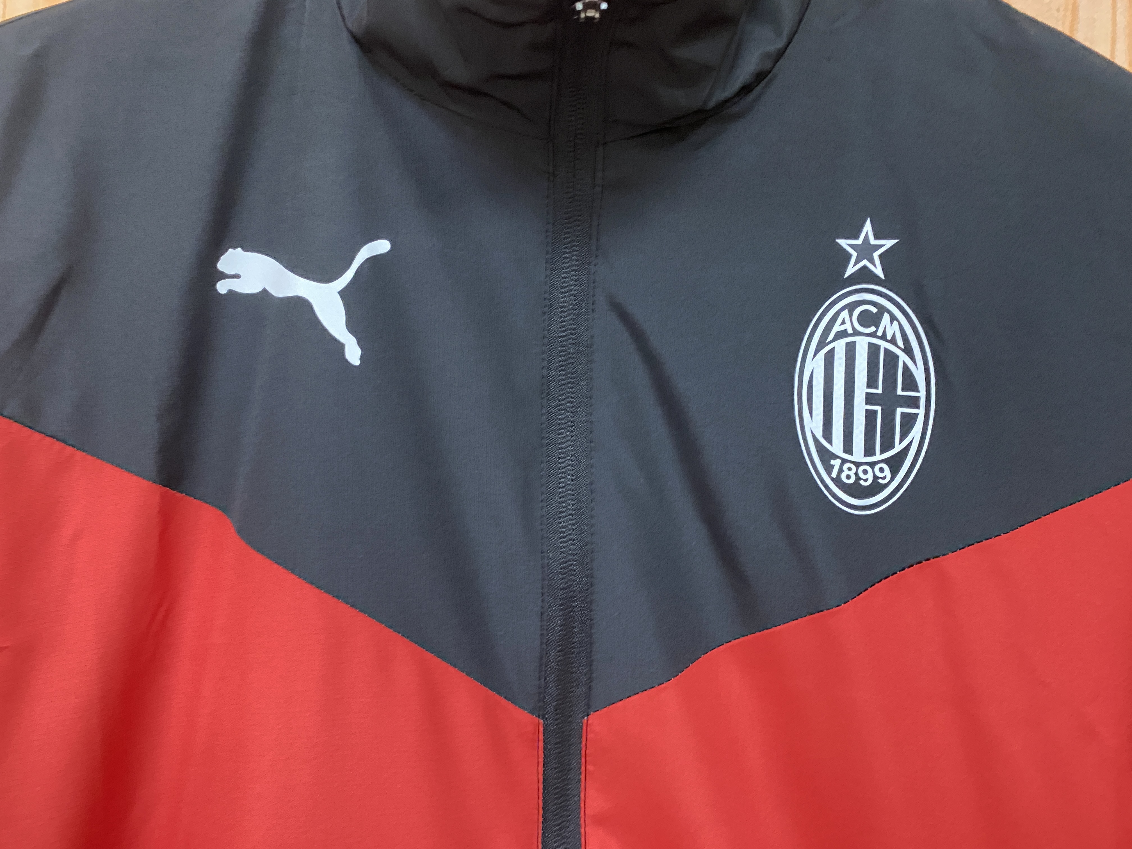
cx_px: 566
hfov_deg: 67.3
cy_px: 424
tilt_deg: +2.0
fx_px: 850
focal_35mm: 26
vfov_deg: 53.1
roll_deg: -2.3
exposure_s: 1/25
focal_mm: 4.25
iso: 500
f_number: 1.8
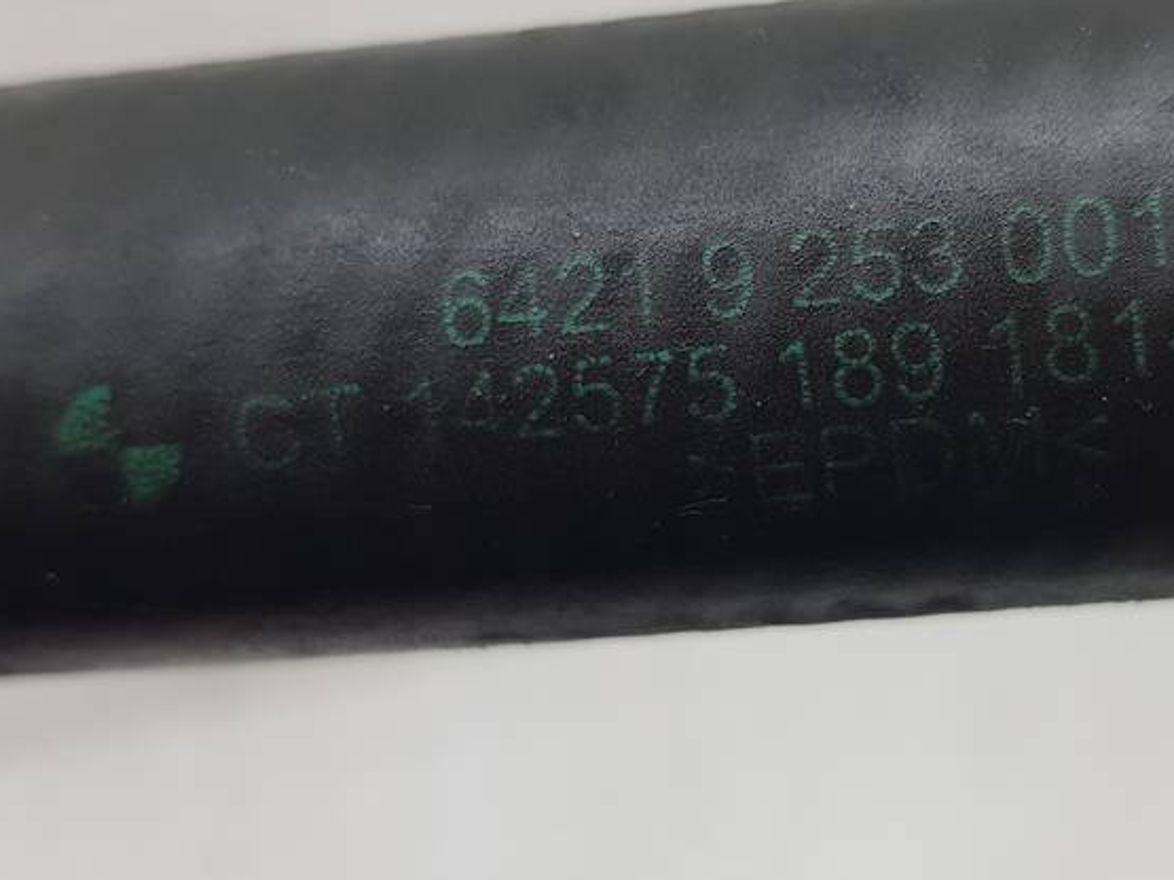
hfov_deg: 39.3
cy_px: 366
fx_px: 1628
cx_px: 770
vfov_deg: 30.2
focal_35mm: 48
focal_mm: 4.2
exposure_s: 1/100
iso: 125
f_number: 1.7
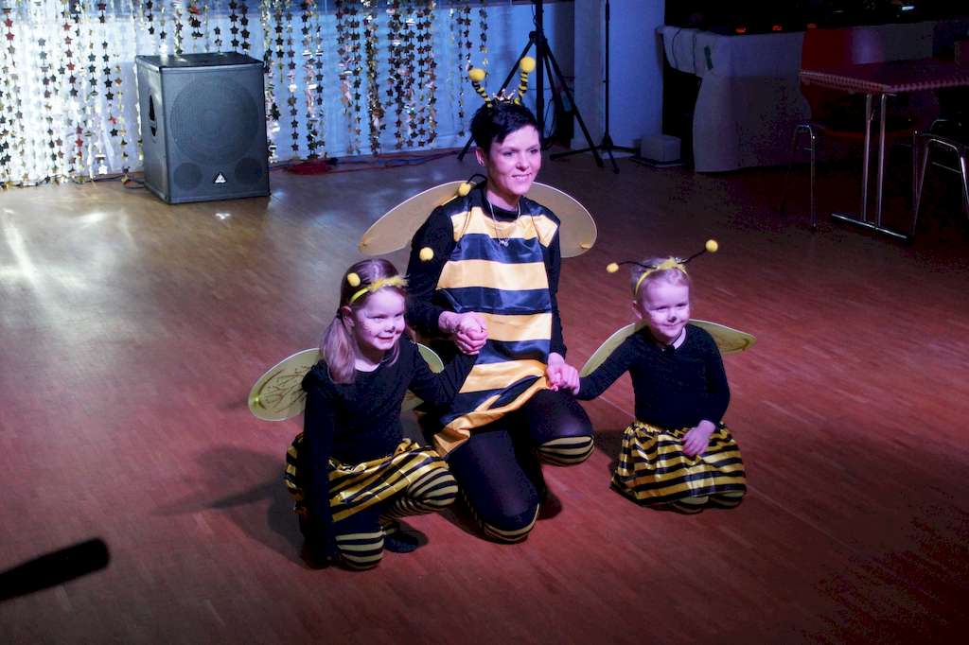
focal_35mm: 60
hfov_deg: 33.4
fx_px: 1614
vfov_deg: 22.6
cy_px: 322
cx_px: 484
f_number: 4.5
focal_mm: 40
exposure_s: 1/100
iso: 3200
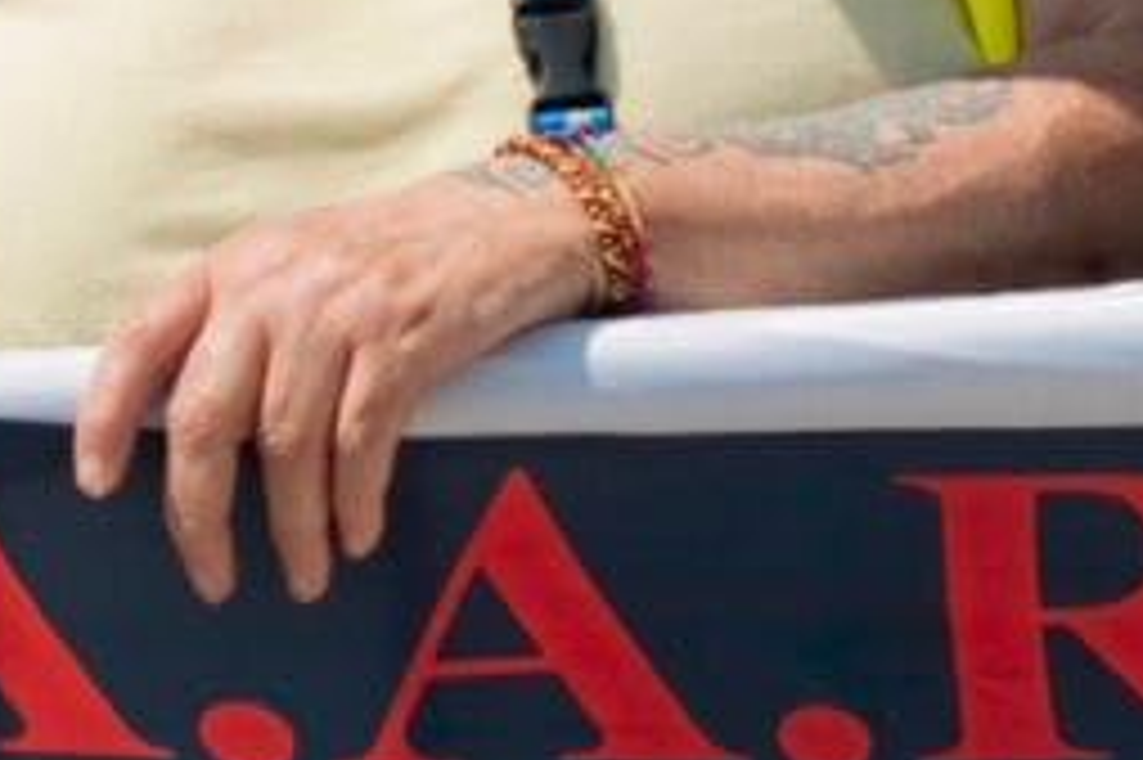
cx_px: 796
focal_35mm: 335
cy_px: -117
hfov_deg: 6.1
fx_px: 10638
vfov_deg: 4.1
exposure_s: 1/400
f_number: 7.1
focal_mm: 44.3
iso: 125
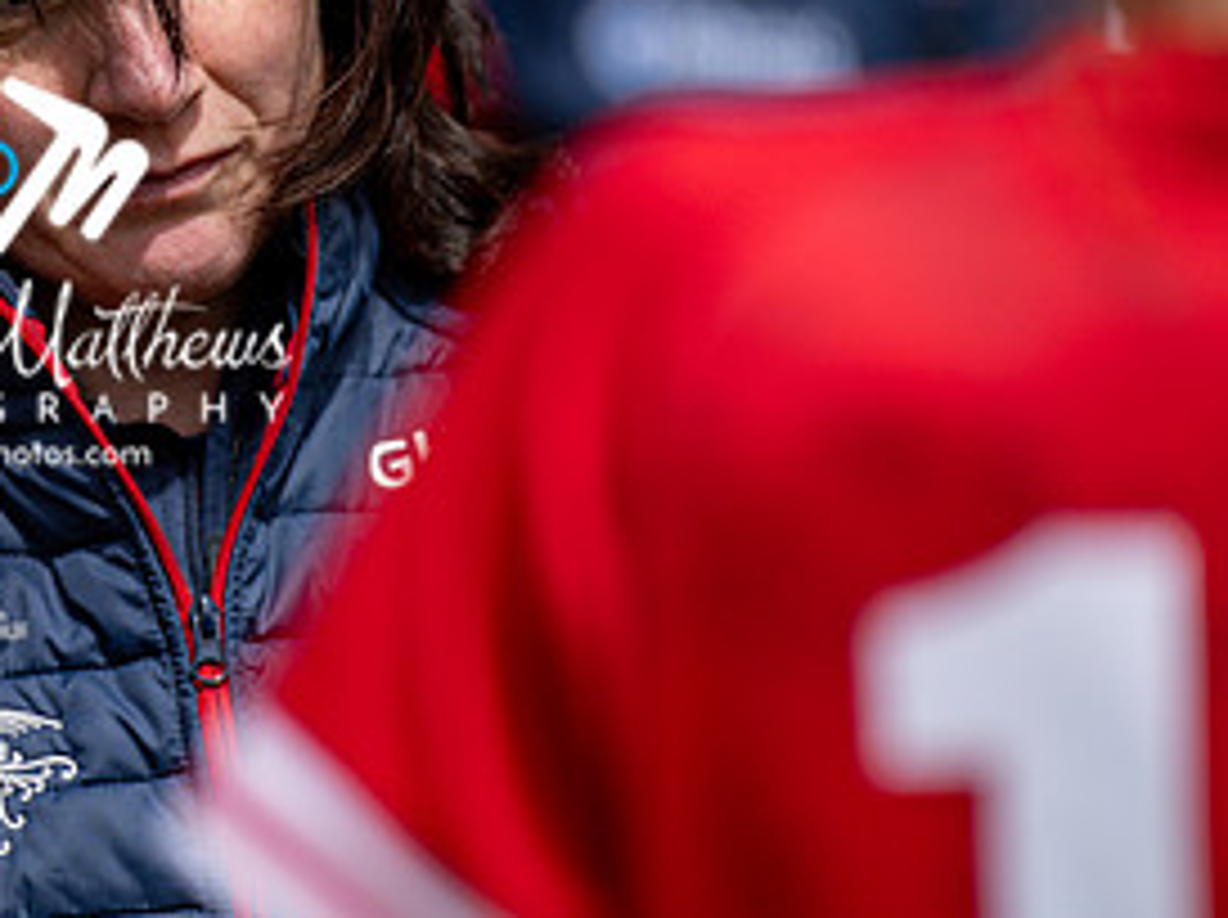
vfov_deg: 2.4
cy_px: 268
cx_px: -13
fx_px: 21753
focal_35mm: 614
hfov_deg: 3.2
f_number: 2.8
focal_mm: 300
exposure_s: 1/5000
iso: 280
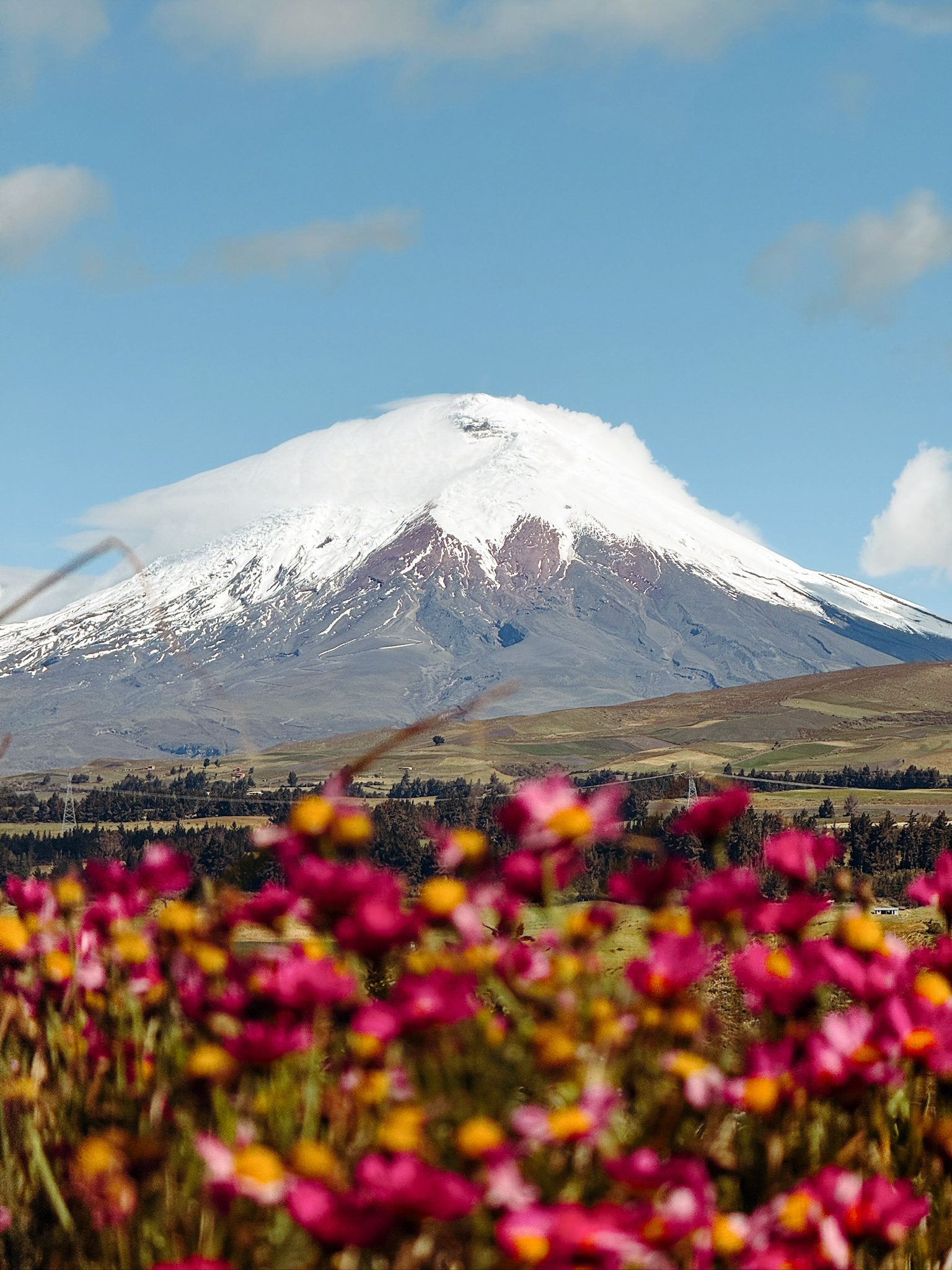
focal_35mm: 120
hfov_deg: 12.3
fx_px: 4400
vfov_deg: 16.4
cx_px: 476
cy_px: 635
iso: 40
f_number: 2.8
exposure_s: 1/3700
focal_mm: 15.66
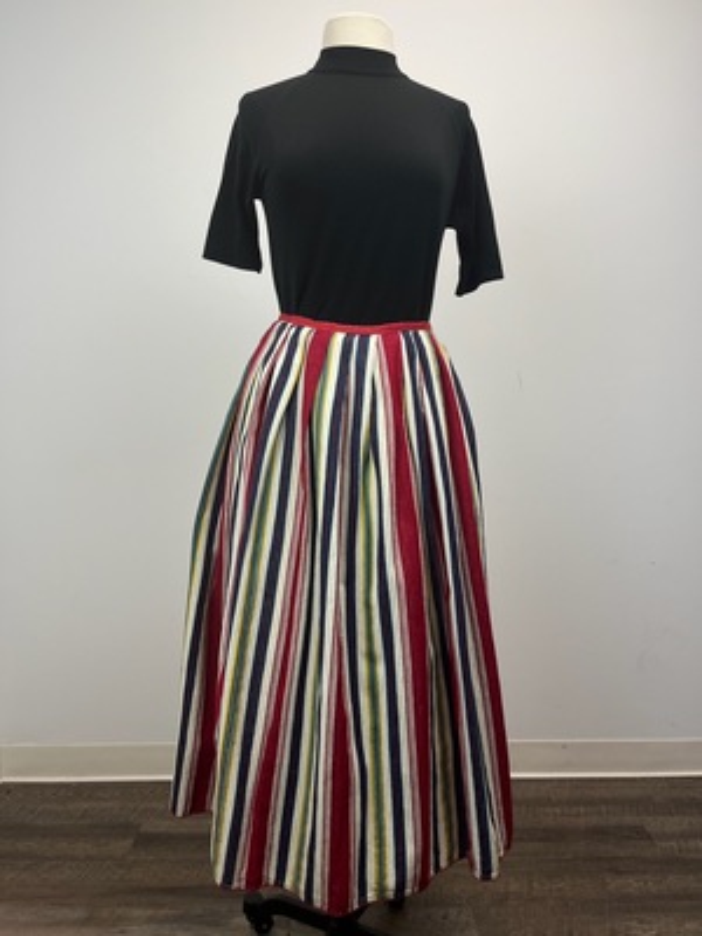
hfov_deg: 53.1
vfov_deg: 67.3
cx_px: 351
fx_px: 703
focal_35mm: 26
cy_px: 468
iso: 40
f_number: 1.6
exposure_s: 1/215
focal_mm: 5.1
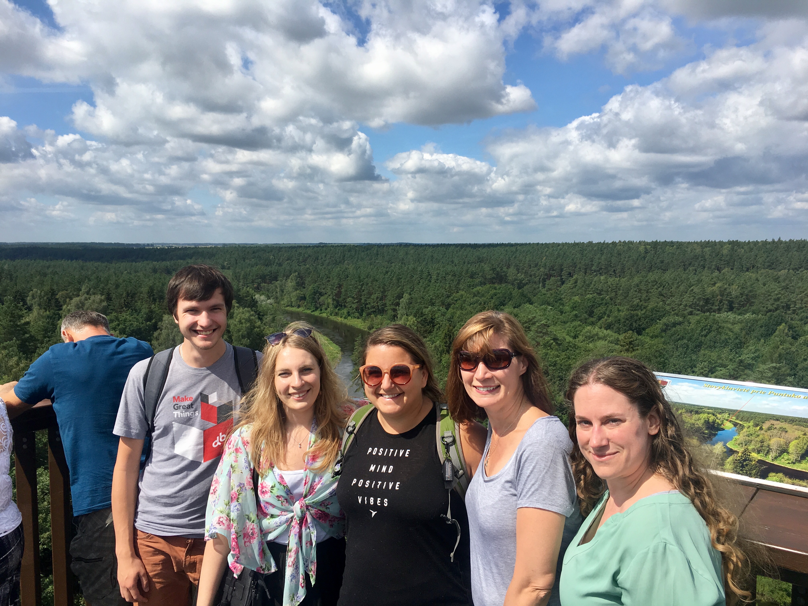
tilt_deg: -5.8
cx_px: 404
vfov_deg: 48.2
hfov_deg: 61.7
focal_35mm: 29
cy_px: 303
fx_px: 677
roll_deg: -0.6
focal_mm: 4.15
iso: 25
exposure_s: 1/1789
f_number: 2.2
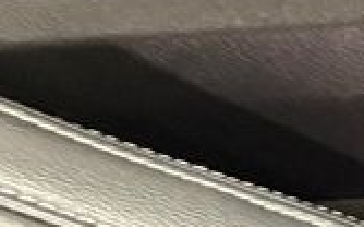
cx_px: 885
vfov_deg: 7.9
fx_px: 1546
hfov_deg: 11.2
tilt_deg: -40.5
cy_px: -268
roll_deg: -2.4
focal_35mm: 156
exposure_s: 1/40
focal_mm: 6.76
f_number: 1.78
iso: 800
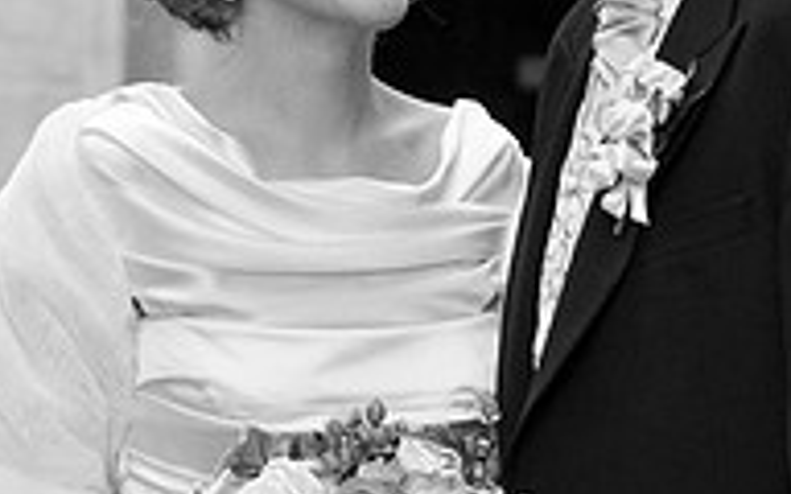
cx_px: 463
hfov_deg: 6.2
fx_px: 7334
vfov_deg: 3.9
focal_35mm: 340
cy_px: 222
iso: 500
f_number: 5.3
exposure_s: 1/320
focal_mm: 95
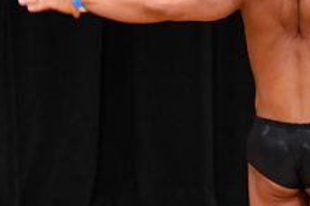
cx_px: 320
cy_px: 152
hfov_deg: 2.2
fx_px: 8102
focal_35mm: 941
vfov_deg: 1.5
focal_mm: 180
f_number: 5.6
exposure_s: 1/400
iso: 3200
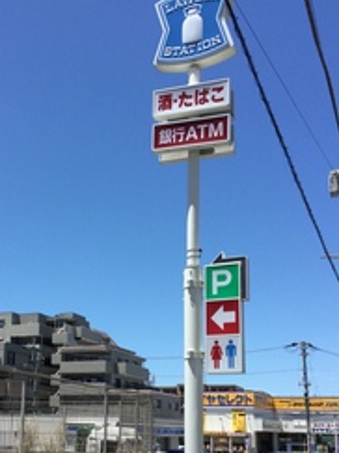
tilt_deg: +14.5
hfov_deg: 31.3
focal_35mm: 46
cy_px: 323
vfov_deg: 40.4
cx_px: 121
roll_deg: -1.4
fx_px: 601
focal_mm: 3.3
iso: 25
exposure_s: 1/1148
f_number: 2.4
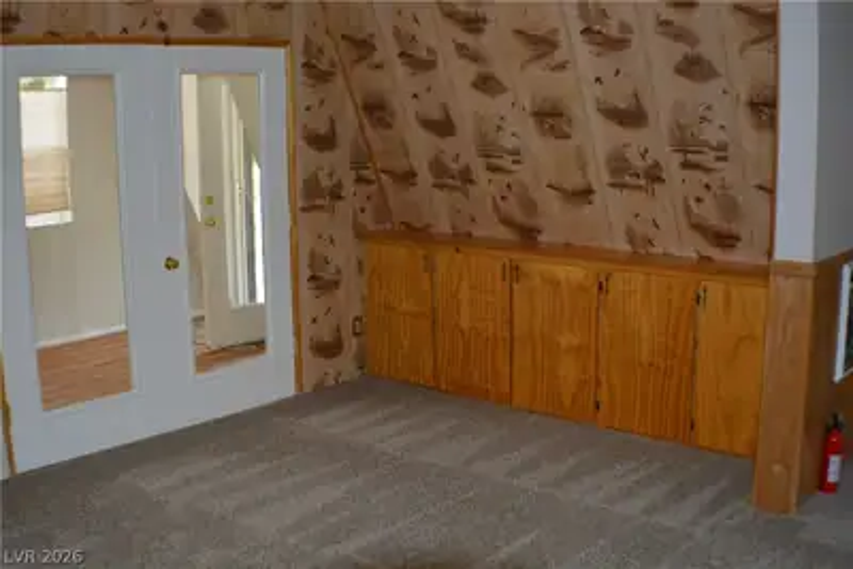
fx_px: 1351
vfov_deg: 23.8
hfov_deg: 35.0
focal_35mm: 57
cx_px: 426
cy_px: 284
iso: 560
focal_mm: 38
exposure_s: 1/60
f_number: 5
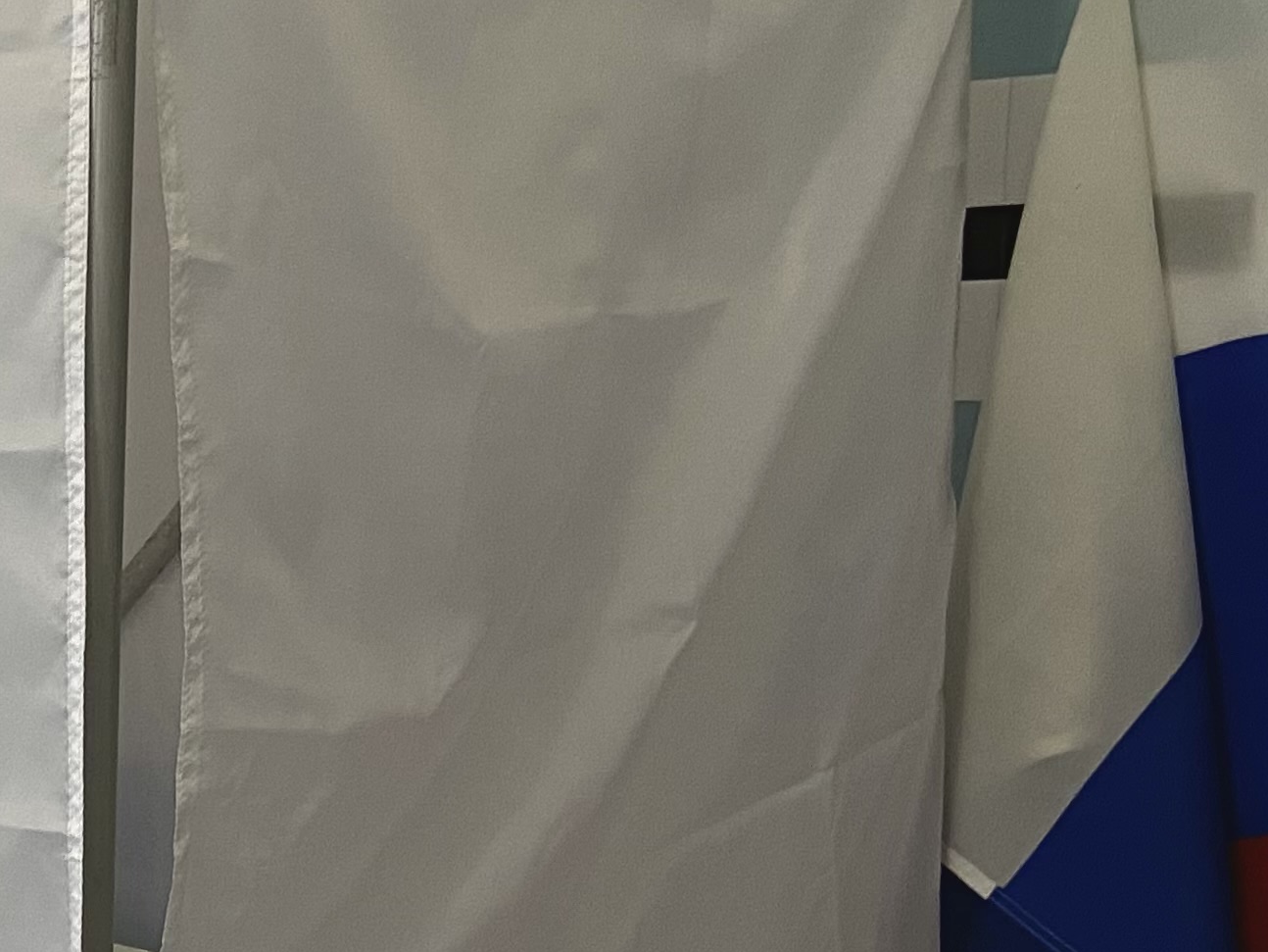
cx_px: -298
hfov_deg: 22.1
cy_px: 650
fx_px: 2968
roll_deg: +1.2
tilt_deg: -6.5
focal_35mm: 81
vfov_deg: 18.2
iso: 80
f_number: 1.8
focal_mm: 4.25
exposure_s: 1/50
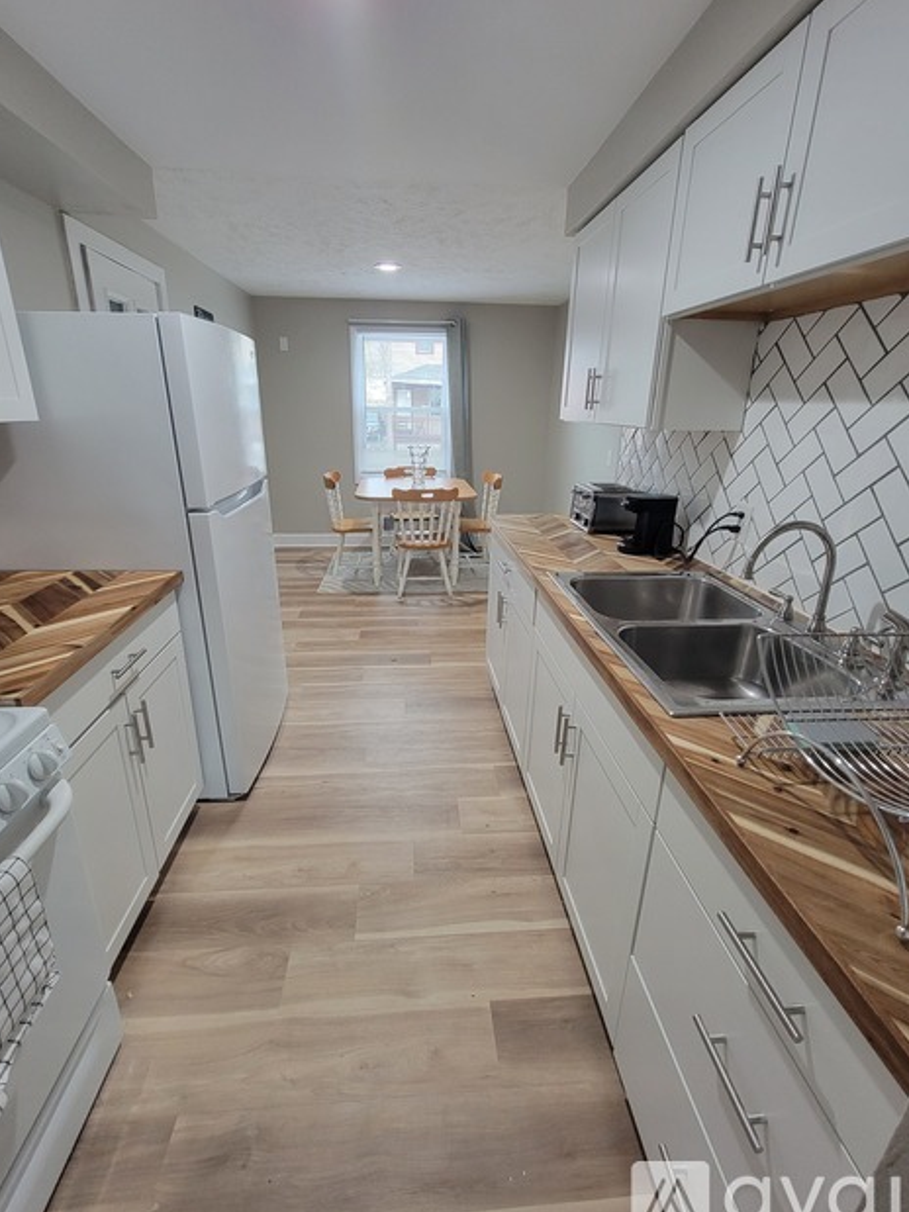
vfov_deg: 102.0
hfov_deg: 85.7
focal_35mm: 14
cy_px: 586
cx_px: 458
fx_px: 490
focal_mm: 2.2
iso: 400
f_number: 2.2
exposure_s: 1/60
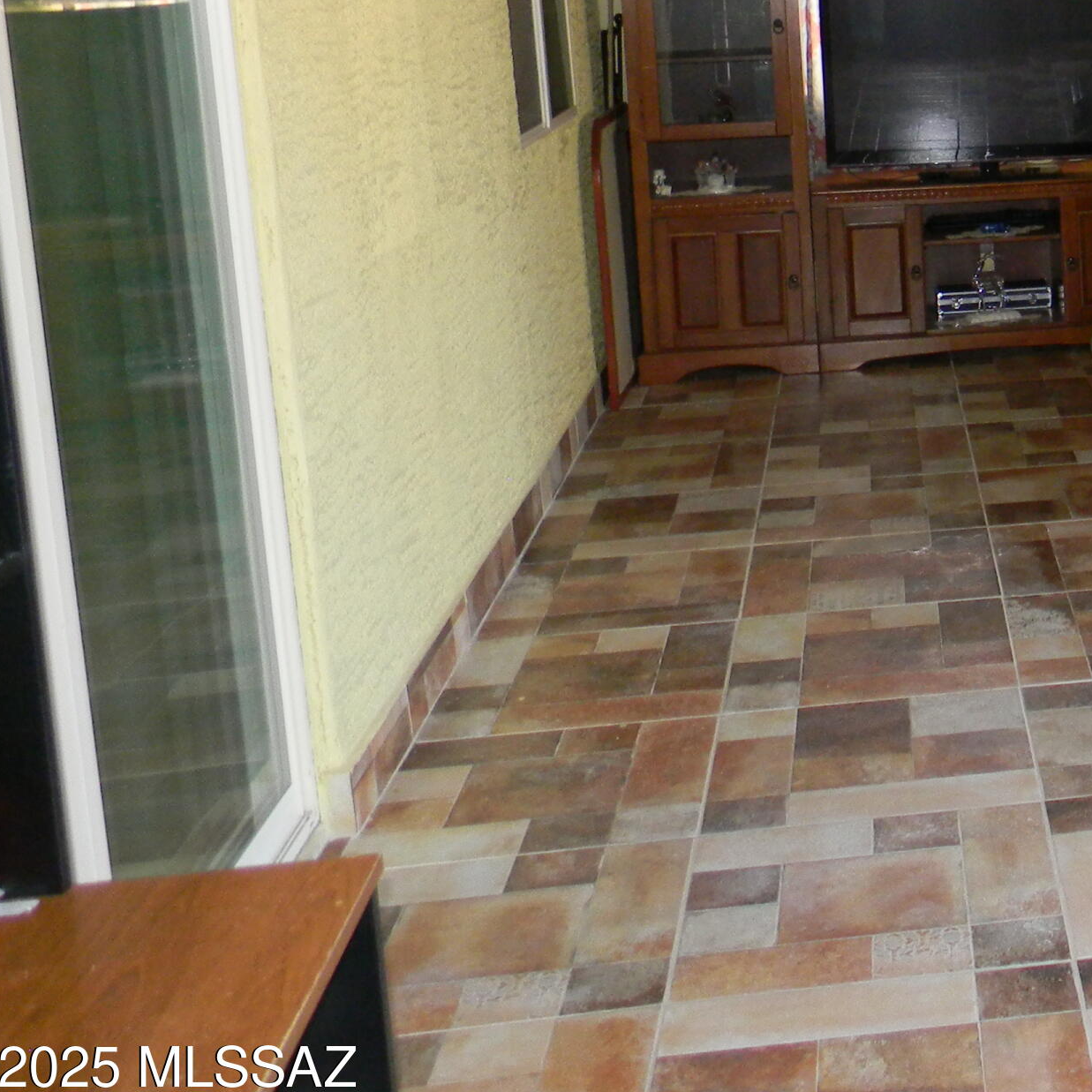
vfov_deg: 27.8
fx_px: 2141
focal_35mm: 60
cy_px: 165
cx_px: 1276
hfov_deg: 25.9
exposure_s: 1/26
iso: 282
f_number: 3.5
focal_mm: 5
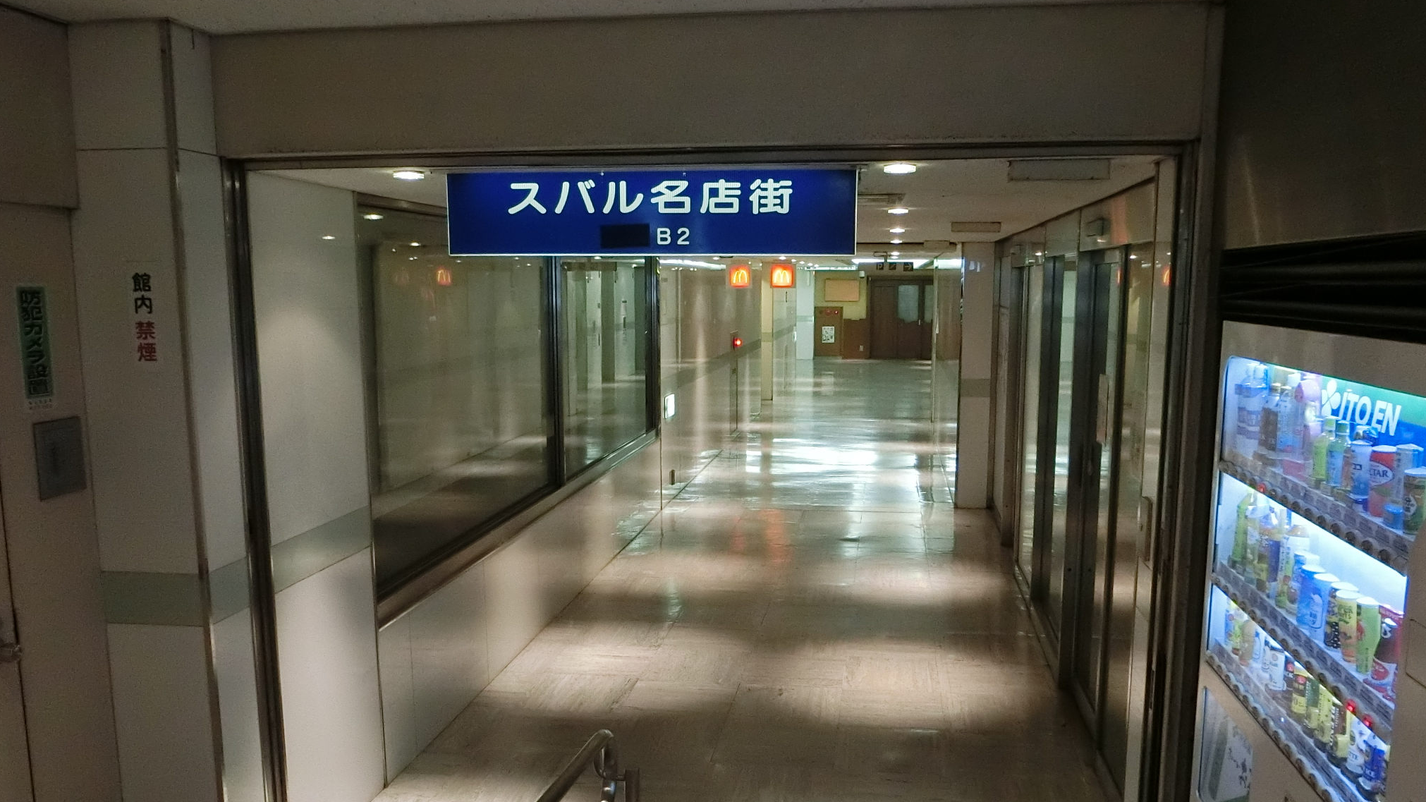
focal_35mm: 32
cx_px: 719
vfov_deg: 36.5
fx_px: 1210
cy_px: 487
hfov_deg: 61.0
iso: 800
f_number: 3.7
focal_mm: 5.2
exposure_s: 1/40
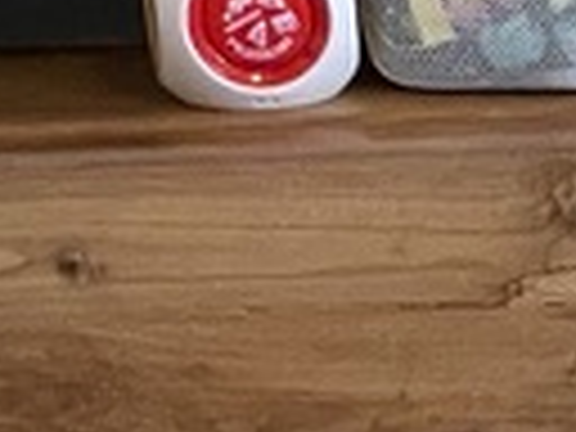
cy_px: 1188
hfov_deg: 4.4
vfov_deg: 3.5
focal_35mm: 416
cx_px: 2268
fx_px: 6922
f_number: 2
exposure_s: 1/60
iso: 500
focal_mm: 6
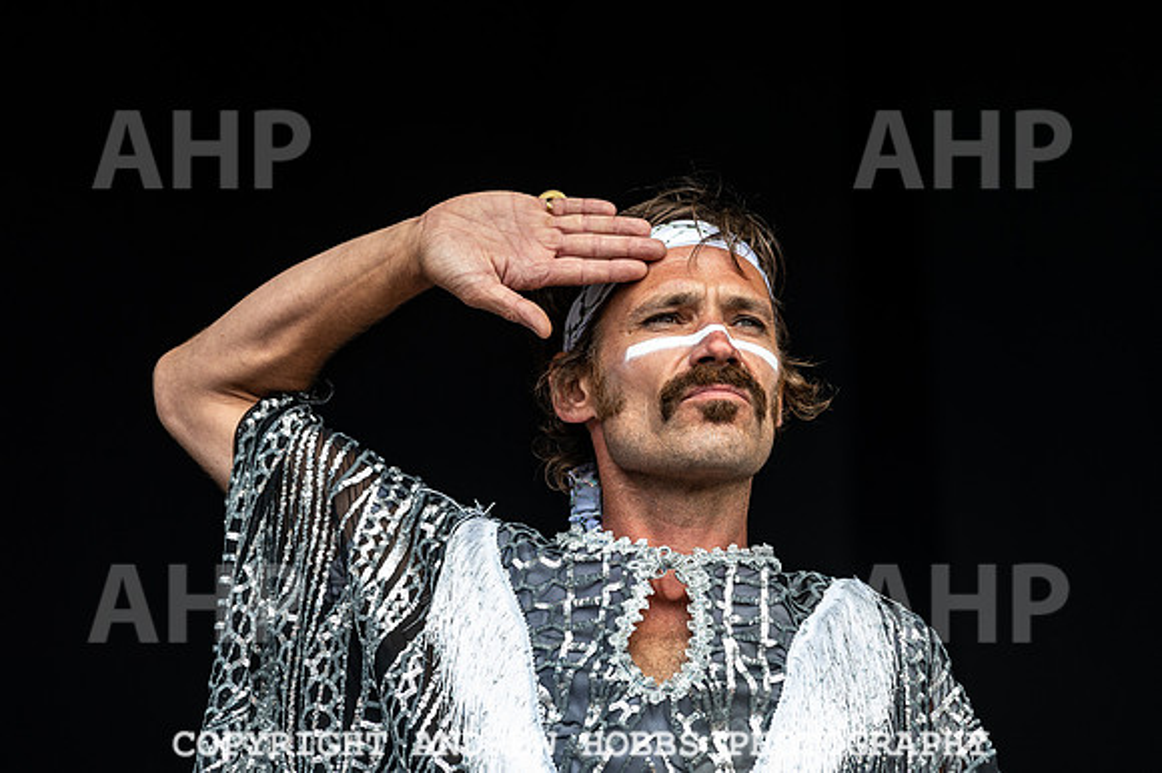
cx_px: 733
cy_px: 302
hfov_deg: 8.1
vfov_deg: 5.4
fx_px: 8249
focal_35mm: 256
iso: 560
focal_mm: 200
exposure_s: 1/500
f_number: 5
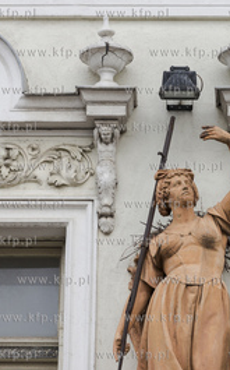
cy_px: 185
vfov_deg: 8.0
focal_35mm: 262
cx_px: 236
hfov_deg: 5.0
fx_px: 2635
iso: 400
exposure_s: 1/500
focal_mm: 170
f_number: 4
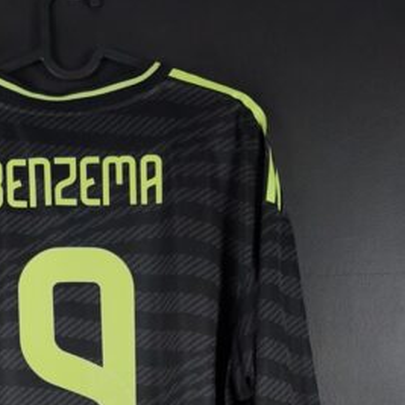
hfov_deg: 27.4
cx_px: 62
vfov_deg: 25.4
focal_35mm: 61
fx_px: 807
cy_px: 481
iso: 400
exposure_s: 1/250
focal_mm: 6.57
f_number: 1.6
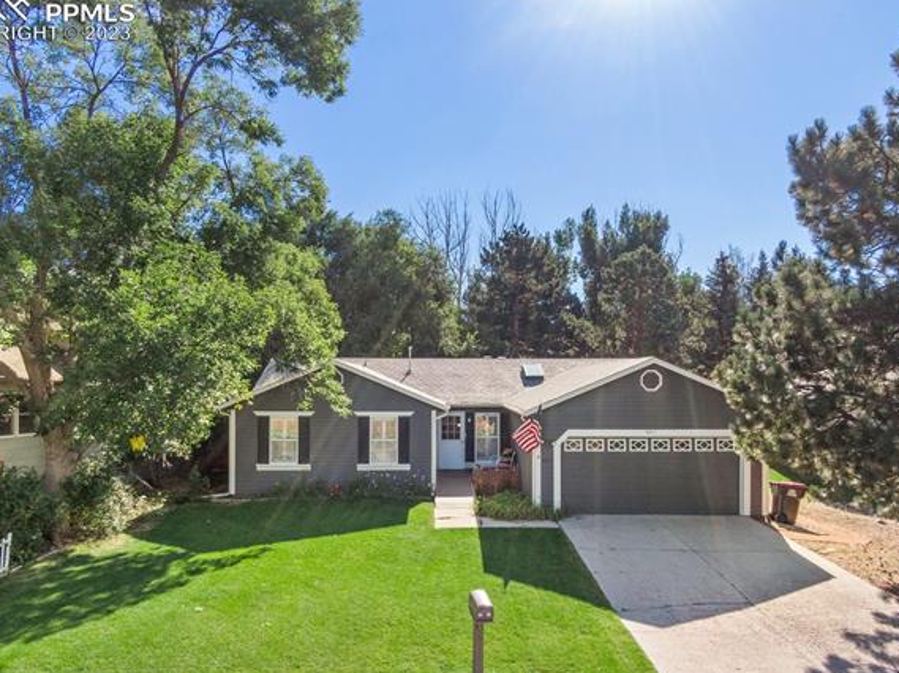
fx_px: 701
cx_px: 442
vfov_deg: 51.2
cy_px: 364
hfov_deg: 65.4
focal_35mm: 27
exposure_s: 1/30
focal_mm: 4.39
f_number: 2.8
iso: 100
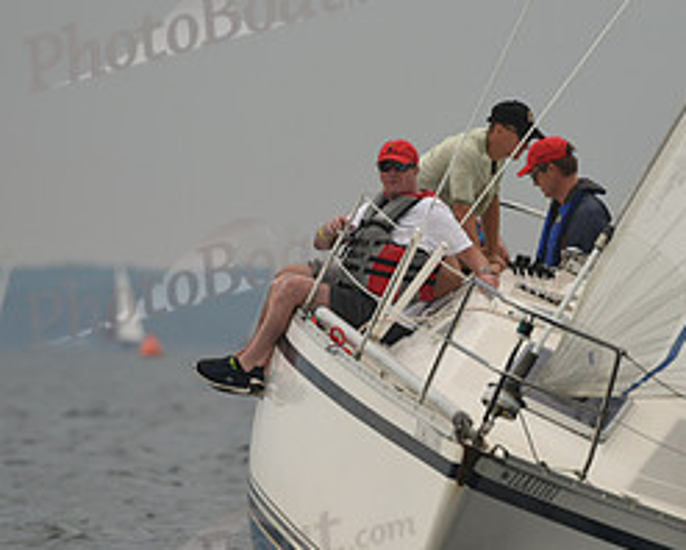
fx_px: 17921
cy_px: 382
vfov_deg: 1.8
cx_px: 561
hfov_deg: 2.2
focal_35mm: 882
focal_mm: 400
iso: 250
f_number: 5
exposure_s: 1/800
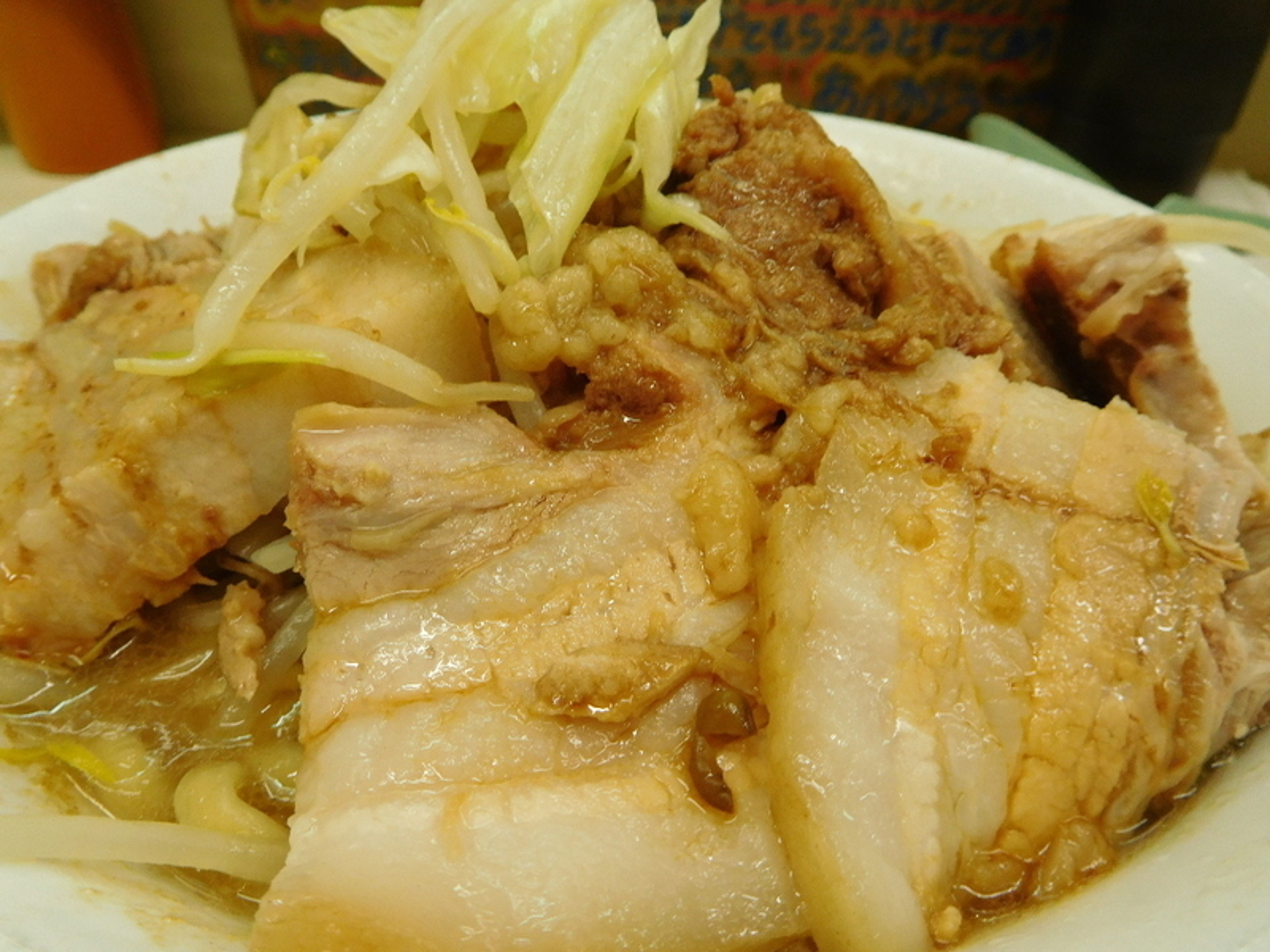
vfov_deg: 54.9
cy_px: 476
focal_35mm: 25
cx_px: 635
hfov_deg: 69.4
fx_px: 917
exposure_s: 1/30
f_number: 3.4
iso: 220
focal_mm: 4.5
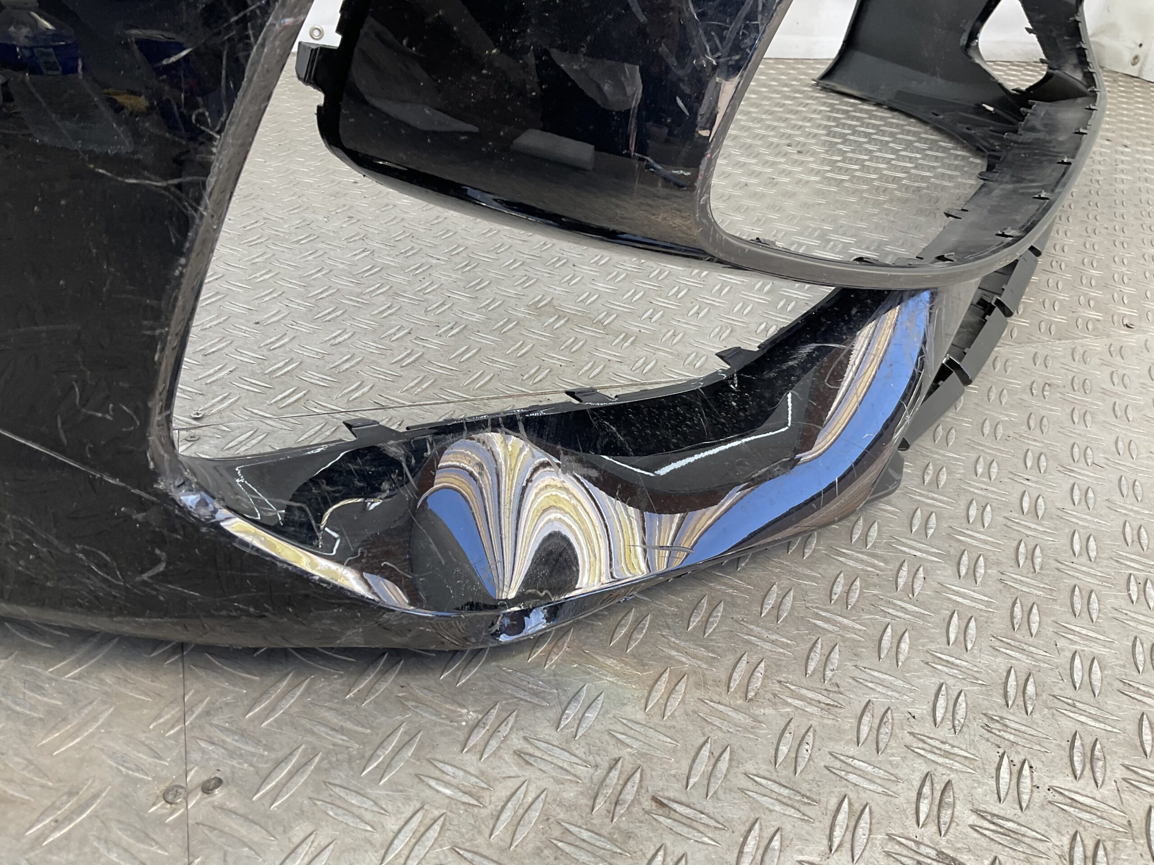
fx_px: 967
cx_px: 577
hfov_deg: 61.7
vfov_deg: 48.2
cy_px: 432
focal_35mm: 29
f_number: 1.8
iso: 25
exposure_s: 1/120
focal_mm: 3
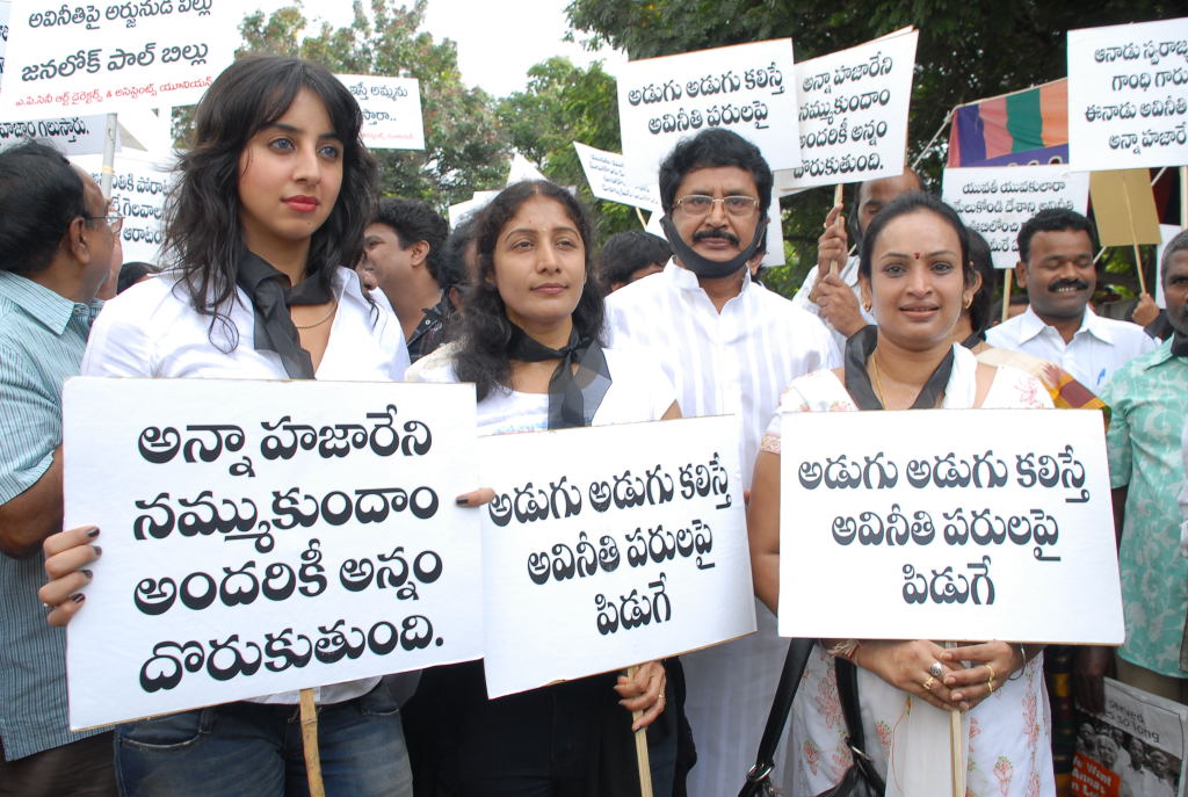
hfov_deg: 61.8
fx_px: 992
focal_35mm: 30
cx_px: 594
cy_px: 398
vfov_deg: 43.8
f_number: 5.6
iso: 200
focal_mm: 20
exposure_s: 1/125
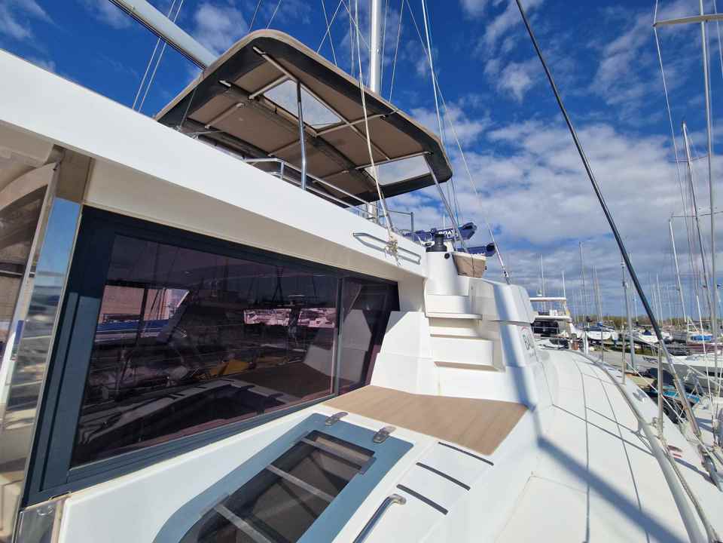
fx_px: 272
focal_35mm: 13
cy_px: 272
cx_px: 362
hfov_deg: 106.2
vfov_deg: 89.9
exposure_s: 1/4304
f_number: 2.2
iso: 50
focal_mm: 2.2
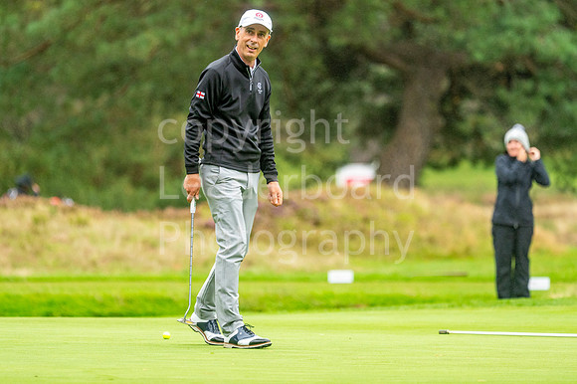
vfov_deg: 3.1
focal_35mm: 450
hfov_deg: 4.6
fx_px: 7208
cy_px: 192
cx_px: 288
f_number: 4
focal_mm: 300
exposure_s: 1/1000
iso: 800
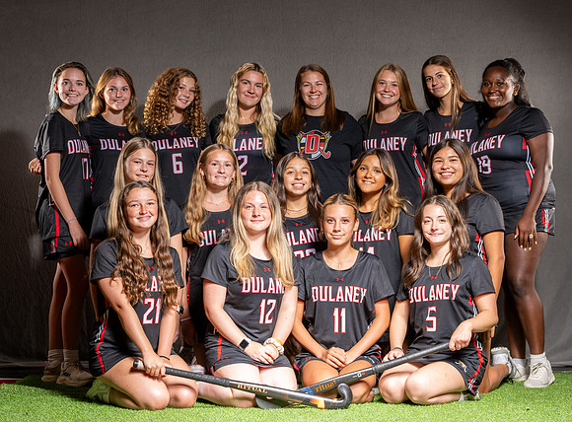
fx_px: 1242
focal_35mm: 76
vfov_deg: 19.3
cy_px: 196
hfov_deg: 25.9
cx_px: 271
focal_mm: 58
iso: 160
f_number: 6.3
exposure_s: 1/125
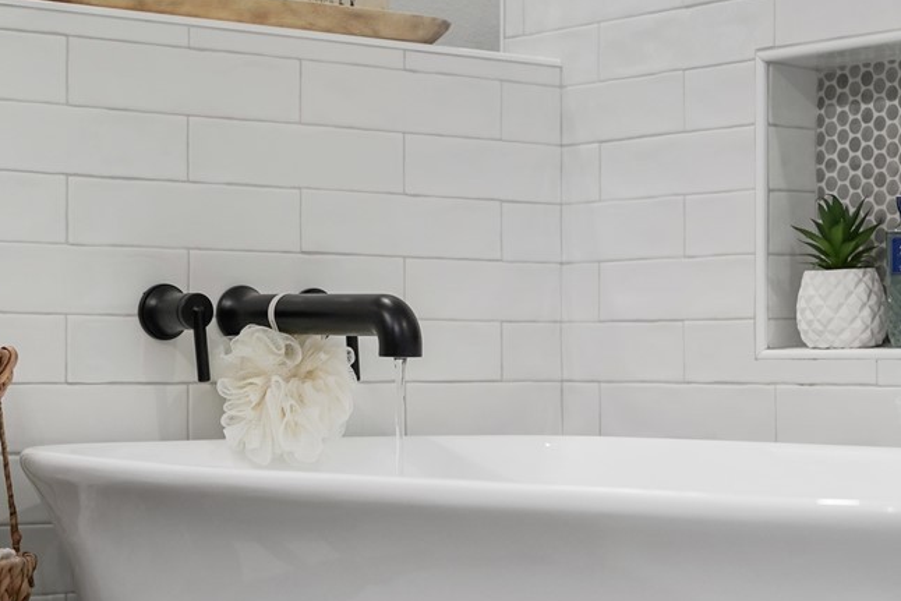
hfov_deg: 24.2
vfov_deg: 16.3
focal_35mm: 84
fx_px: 2103
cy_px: 321
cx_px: 467
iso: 640
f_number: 5
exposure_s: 1/100
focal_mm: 50
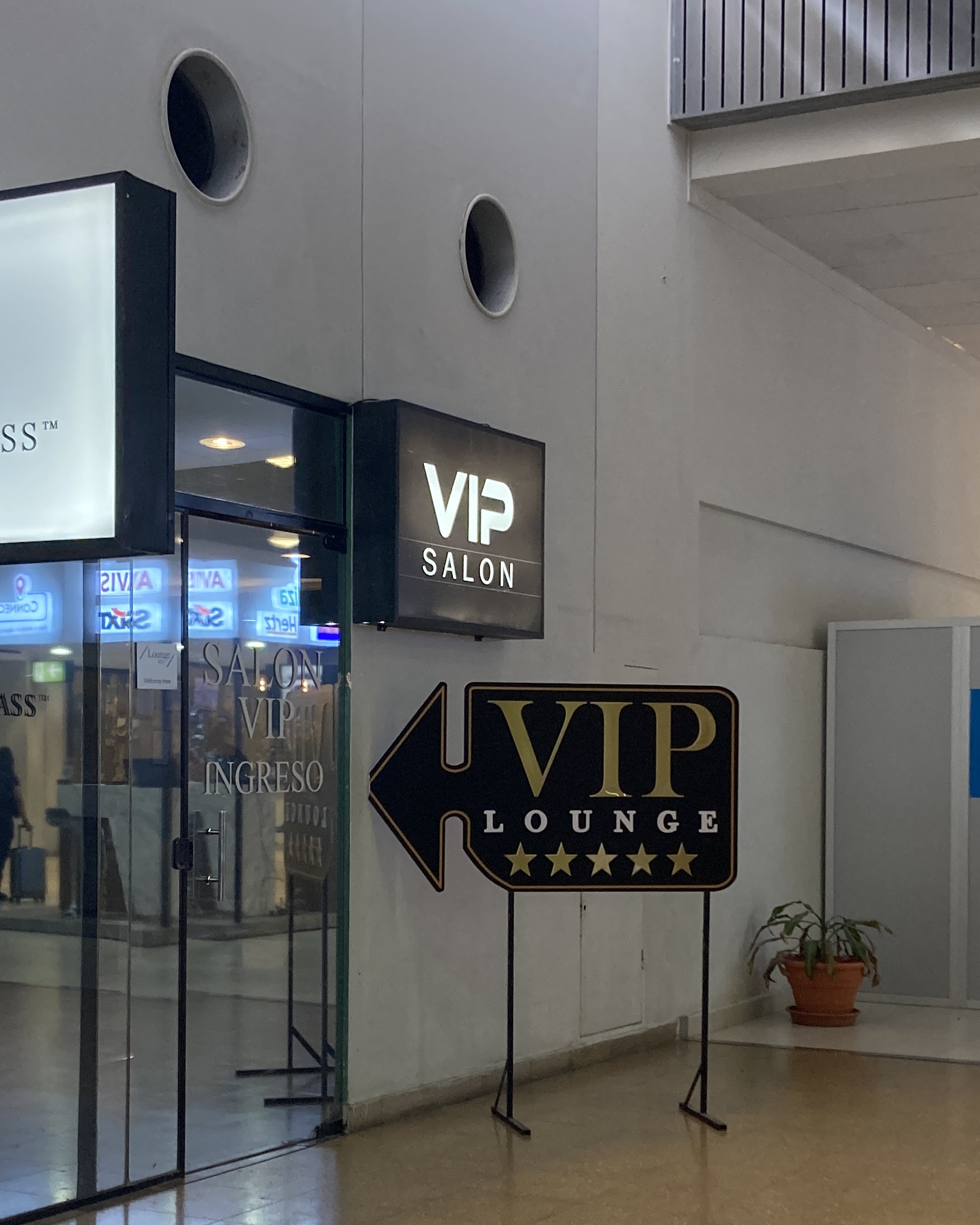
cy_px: 797
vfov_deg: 33.3
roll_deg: -0.7
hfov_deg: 27.1
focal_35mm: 56
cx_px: 428
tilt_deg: +0.2
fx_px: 2031
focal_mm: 3.99
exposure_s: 1/50
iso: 64
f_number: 1.8
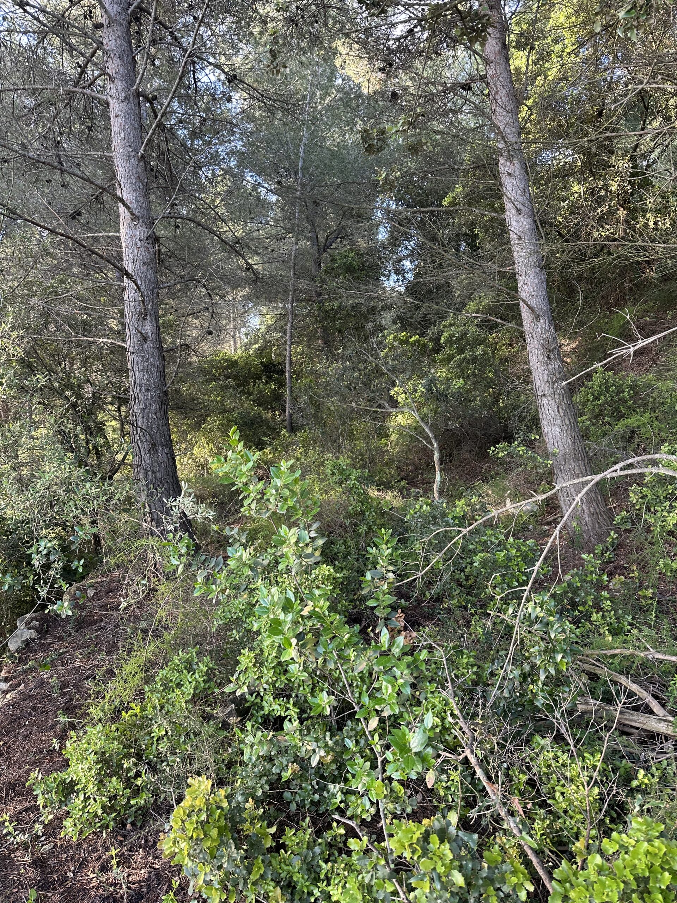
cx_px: 338
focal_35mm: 24
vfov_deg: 71.6
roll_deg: -0.1
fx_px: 626
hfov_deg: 56.8
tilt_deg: -4.1
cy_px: 452
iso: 125
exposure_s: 1/121
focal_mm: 6.86
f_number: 1.78
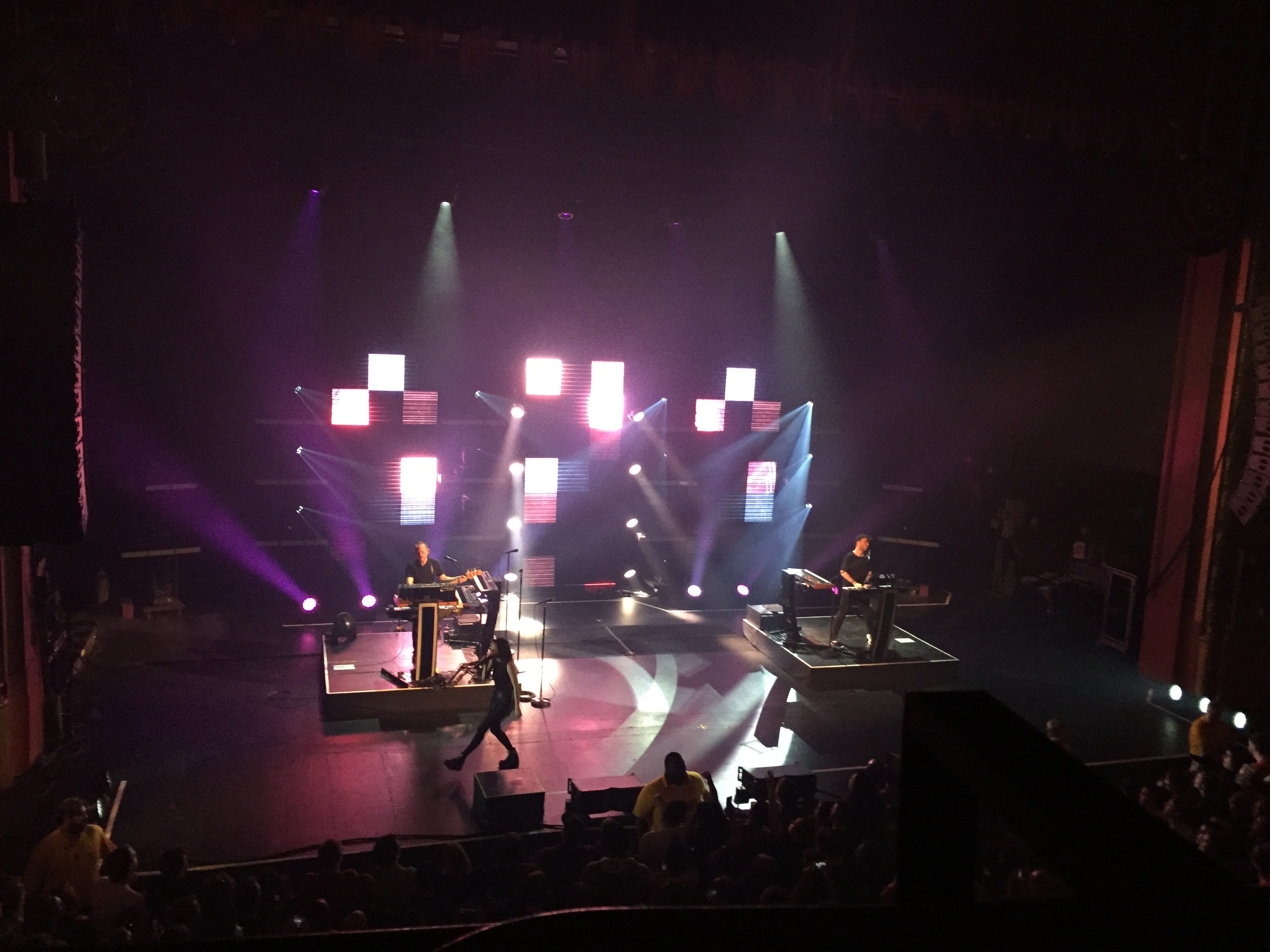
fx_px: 1064
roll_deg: -3.4
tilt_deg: -10.2
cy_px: 476
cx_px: 635
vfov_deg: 48.2
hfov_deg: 61.7
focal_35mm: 29
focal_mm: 4.15
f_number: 2.2
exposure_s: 1/24
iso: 250
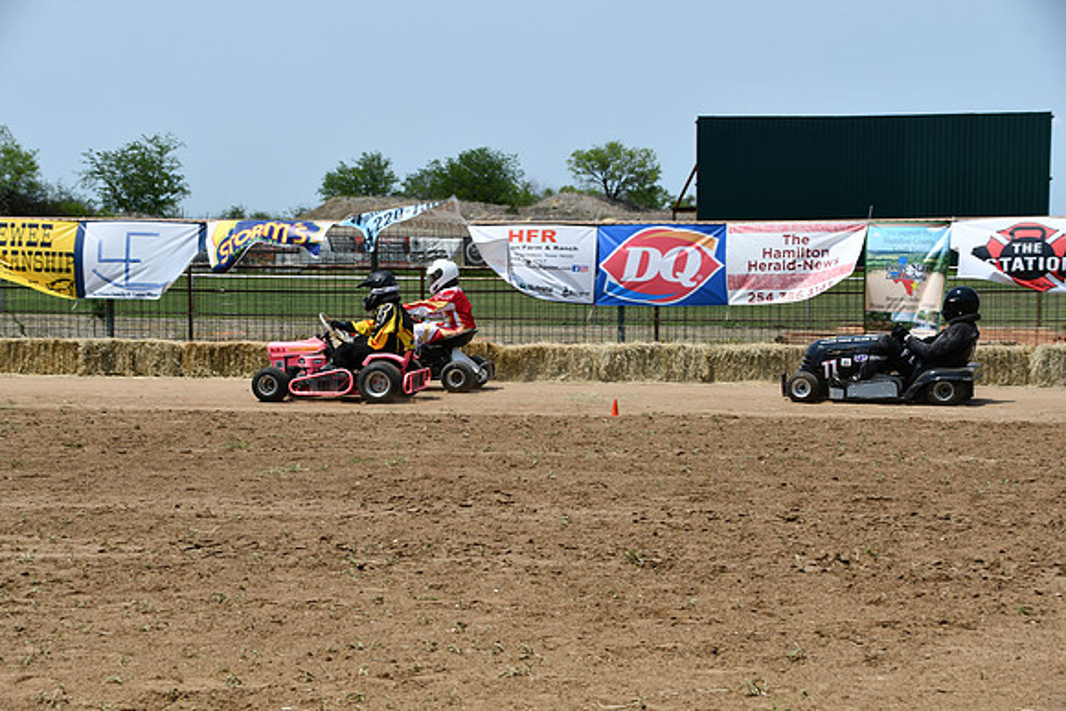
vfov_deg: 15.2
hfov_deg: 22.6
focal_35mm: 90
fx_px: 2665
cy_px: 356
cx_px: 533
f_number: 10
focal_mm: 60
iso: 100
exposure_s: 1/400
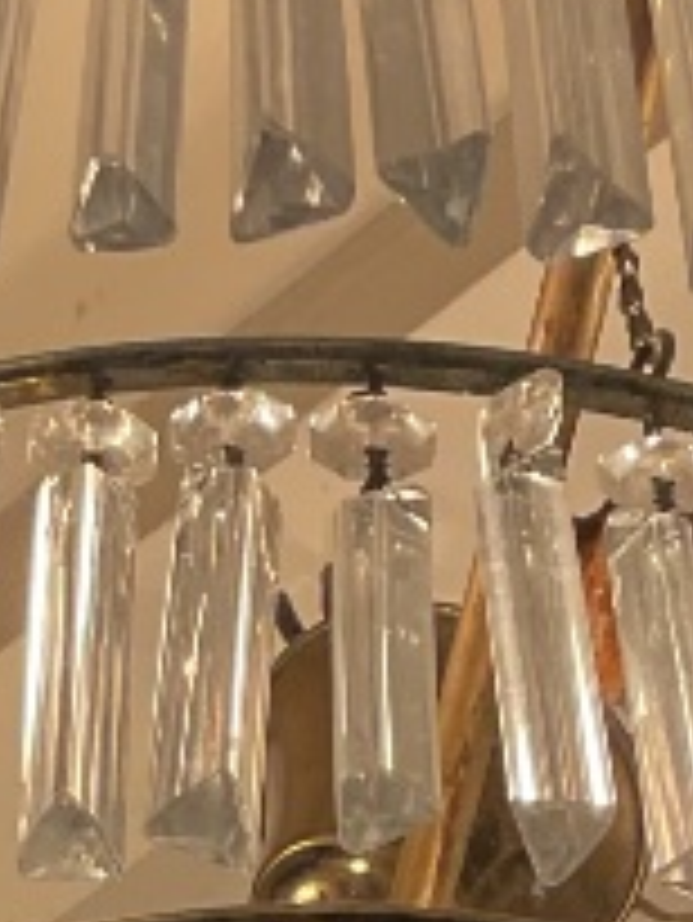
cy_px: 1772
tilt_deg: +48.0
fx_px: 4533
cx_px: 346
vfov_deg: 10.7
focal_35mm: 170
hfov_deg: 8.7
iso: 16
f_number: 1.8
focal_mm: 3
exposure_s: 1/130
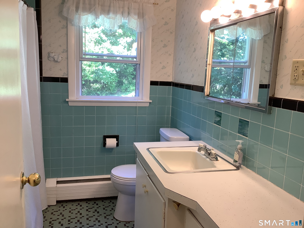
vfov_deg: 45.4
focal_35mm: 31
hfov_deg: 58.4
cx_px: 152
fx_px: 272
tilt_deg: -9.8
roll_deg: -1.6
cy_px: 114
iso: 100
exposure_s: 1/60
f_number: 2.4
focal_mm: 3.3
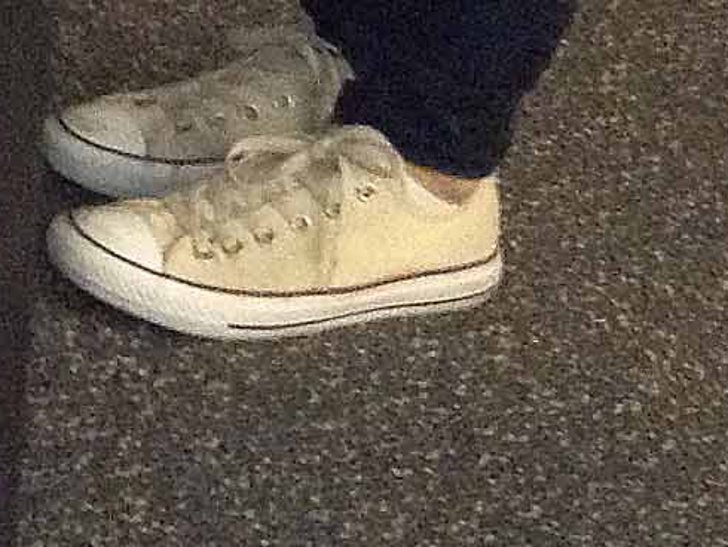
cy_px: -1153
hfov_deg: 7.5
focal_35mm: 233
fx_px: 4903
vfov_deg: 5.9
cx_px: -1392
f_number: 2.4
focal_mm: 4.28
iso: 400
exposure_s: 1/16
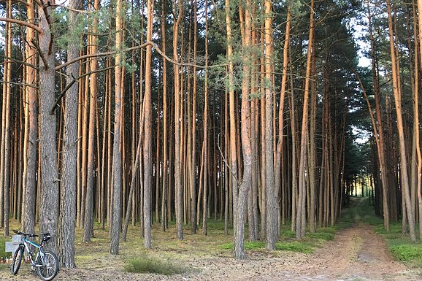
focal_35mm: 47
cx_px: 142
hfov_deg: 41.4
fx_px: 551
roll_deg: -0.6
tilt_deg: +3.8
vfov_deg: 28.6
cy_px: 164
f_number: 2.2
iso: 32
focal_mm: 4.15
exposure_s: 1/33
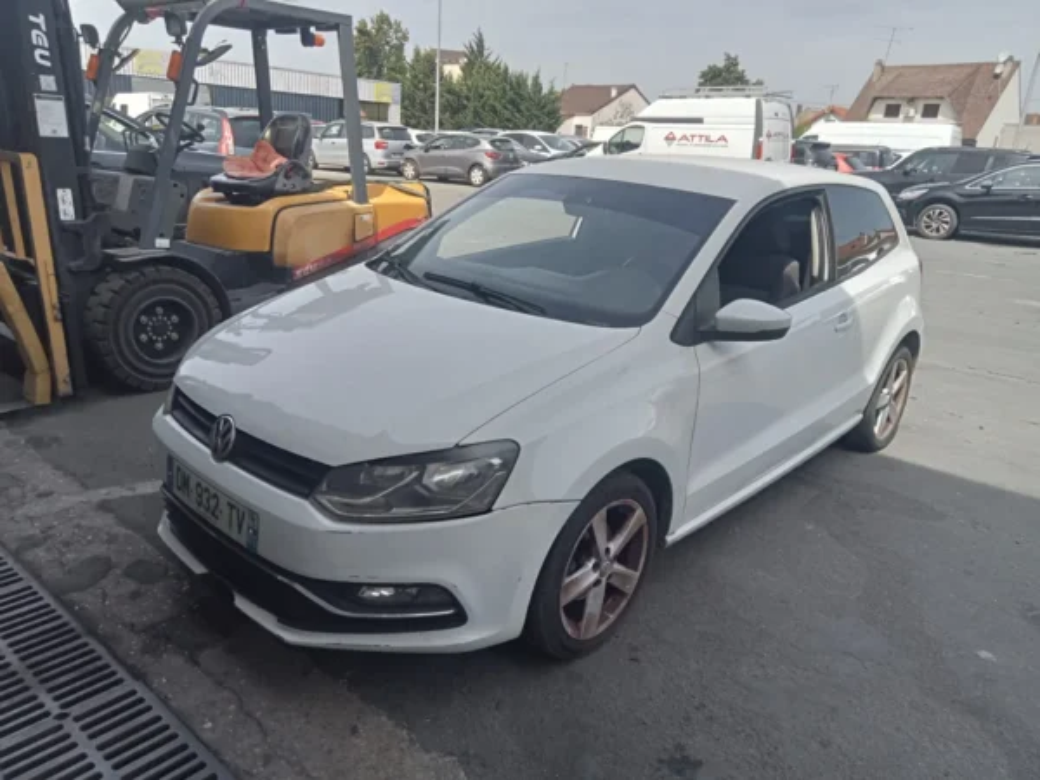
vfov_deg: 49.7
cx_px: 520
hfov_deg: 63.4
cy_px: 390
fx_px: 841
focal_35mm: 28
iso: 100
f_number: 2.2
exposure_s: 1/820
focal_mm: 3.46
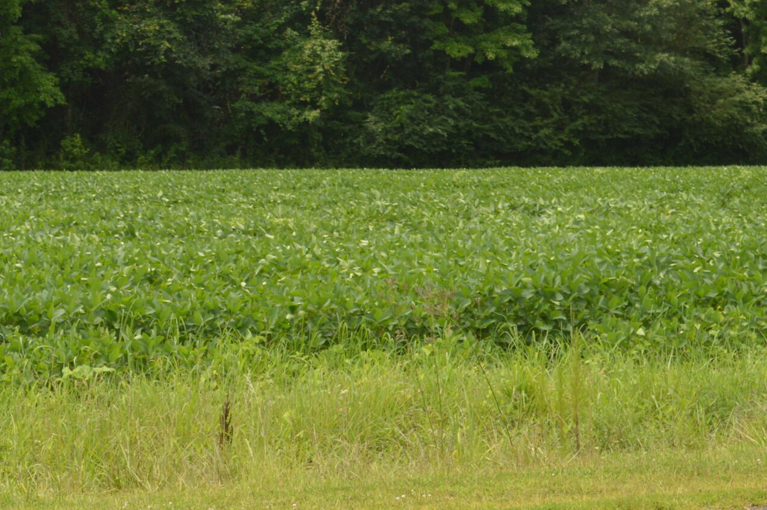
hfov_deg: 19.2
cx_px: 224
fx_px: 2256
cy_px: -66
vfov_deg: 12.6
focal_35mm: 106
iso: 100
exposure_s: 1/200
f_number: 8
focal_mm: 30
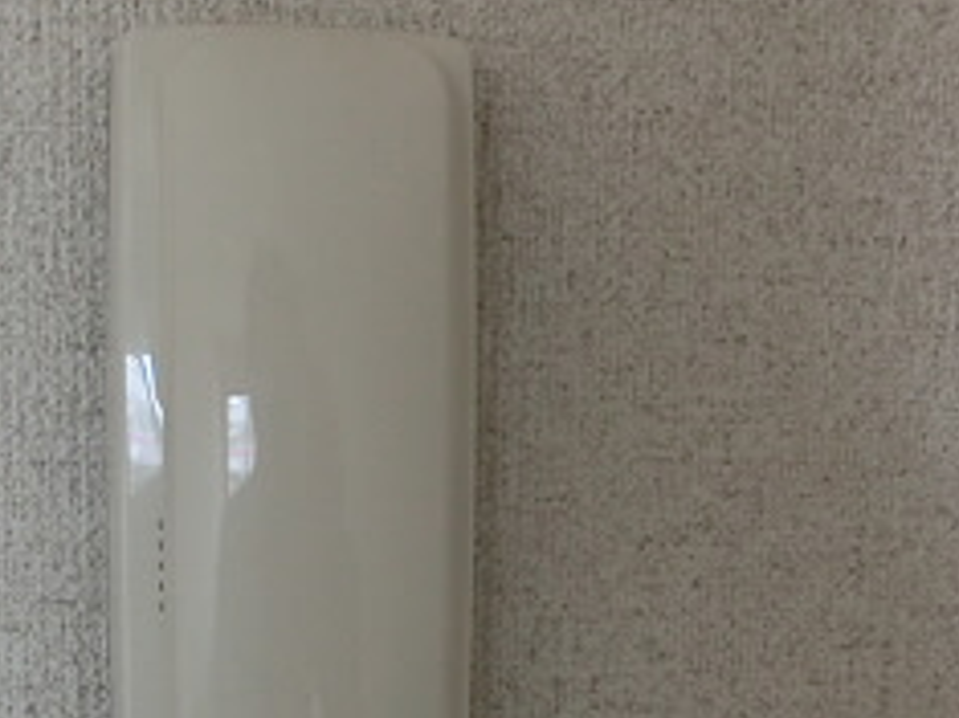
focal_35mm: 49
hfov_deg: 38.4
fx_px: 1357
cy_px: 549
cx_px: 298
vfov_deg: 29.1
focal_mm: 4.5
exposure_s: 1/40
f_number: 3.5
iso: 400
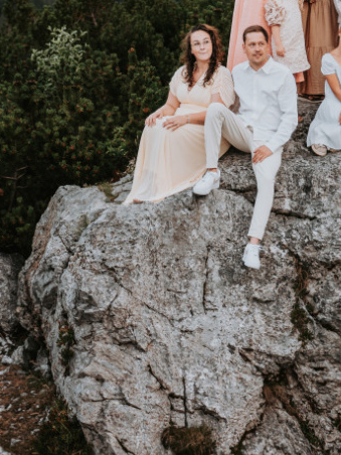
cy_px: -40
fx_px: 1550
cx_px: 310
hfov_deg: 12.5
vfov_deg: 16.2
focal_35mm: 118
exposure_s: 1/200
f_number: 2.8
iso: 100
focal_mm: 63
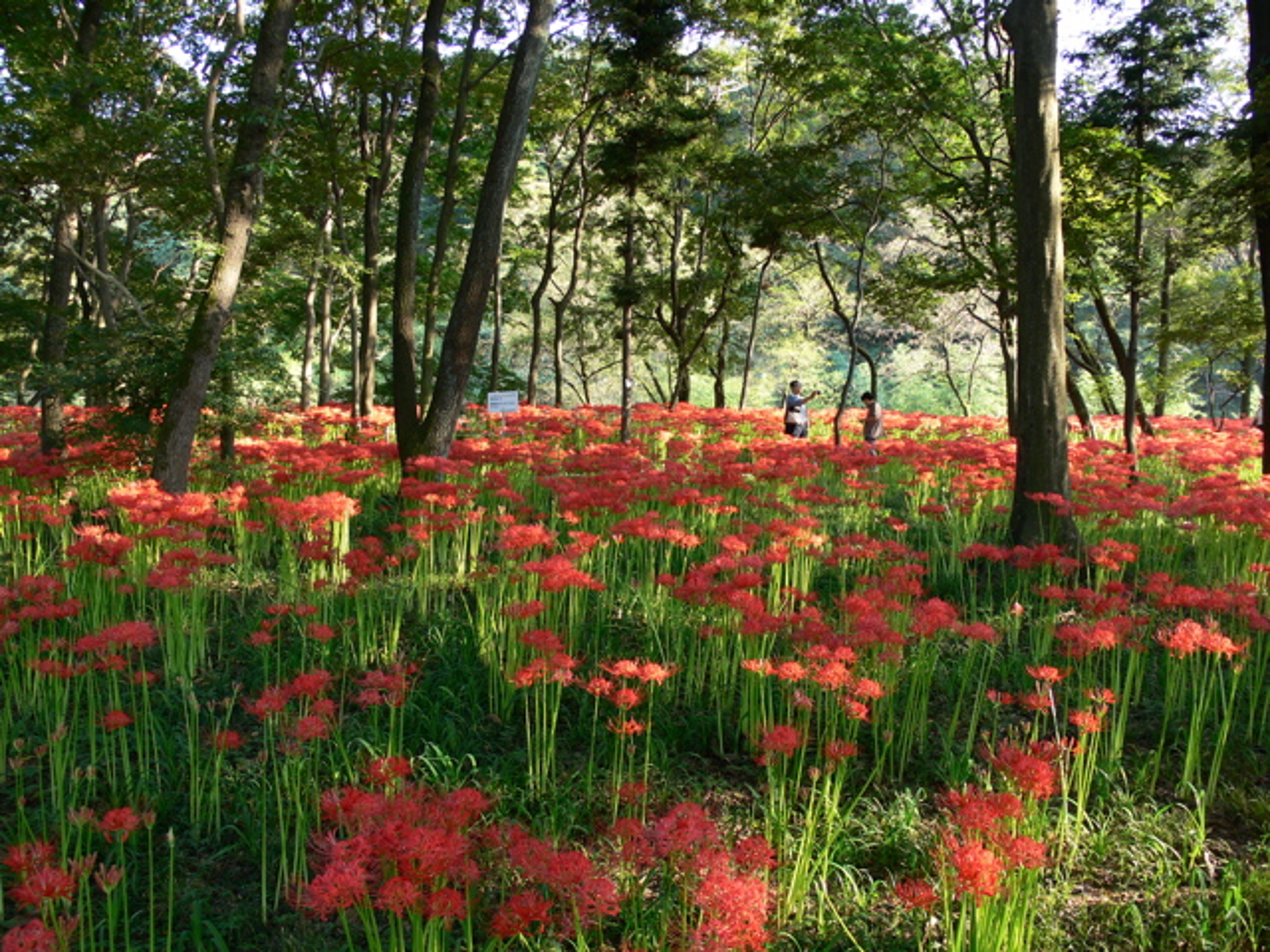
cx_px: 635
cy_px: 476
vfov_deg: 40.7
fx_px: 1284
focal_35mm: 35
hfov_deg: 52.6
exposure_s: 1/40
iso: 80
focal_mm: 7.4
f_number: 2.8
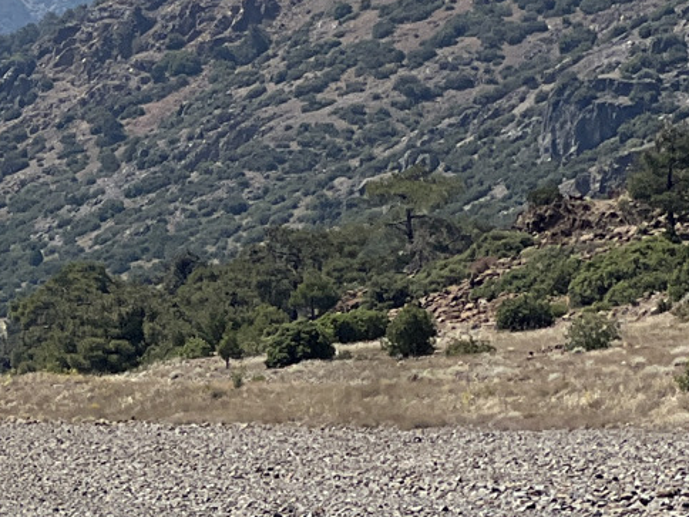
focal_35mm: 318
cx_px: -636
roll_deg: -2.1
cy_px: 226
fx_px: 6330
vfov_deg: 4.7
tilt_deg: +0.0
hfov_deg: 6.1
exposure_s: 1/1325
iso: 32
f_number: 2.8
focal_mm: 9
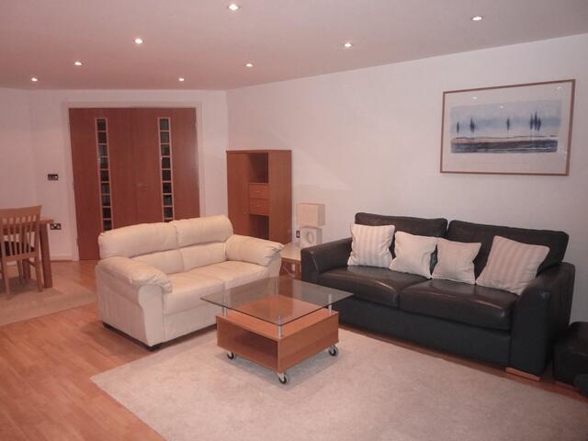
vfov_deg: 54.9
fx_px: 425
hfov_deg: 69.4
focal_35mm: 25
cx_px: 294
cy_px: 220
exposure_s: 1/30
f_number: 3.3
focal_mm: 4.1
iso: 250
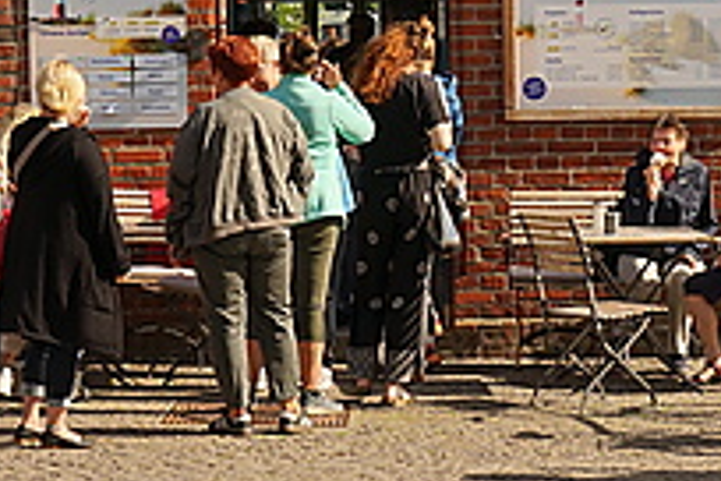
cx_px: 555
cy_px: 196
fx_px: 2744
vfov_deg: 10.0
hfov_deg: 14.9
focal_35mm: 137
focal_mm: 56
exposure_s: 1/400
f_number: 10
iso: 250
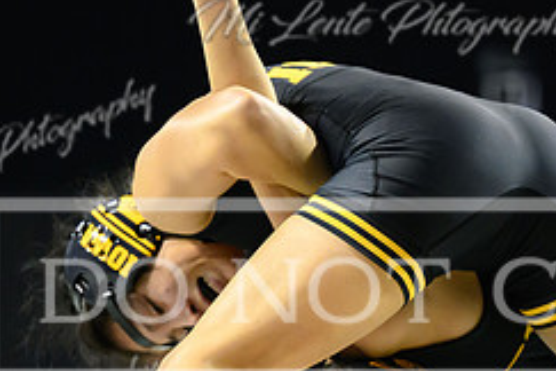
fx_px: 3861
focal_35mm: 250
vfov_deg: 5.5
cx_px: 266
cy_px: 403
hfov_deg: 8.2
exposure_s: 1/800
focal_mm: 88
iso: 5000
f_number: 2.8
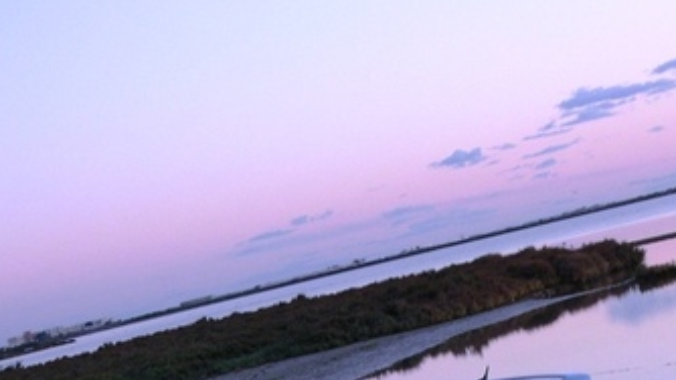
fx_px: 2133
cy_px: 469
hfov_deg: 18.0
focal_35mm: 119
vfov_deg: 10.0
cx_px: 433
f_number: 3.4
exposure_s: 1/30
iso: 110
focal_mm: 12.2
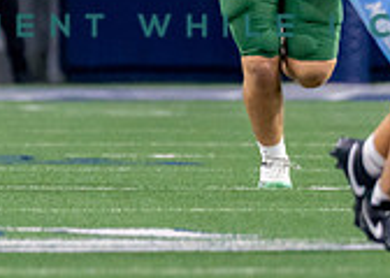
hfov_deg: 1.6
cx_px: -374
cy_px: -46
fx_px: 14333
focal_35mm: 1294
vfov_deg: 1.1
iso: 2000
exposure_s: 1/1000
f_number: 2.8
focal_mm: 200
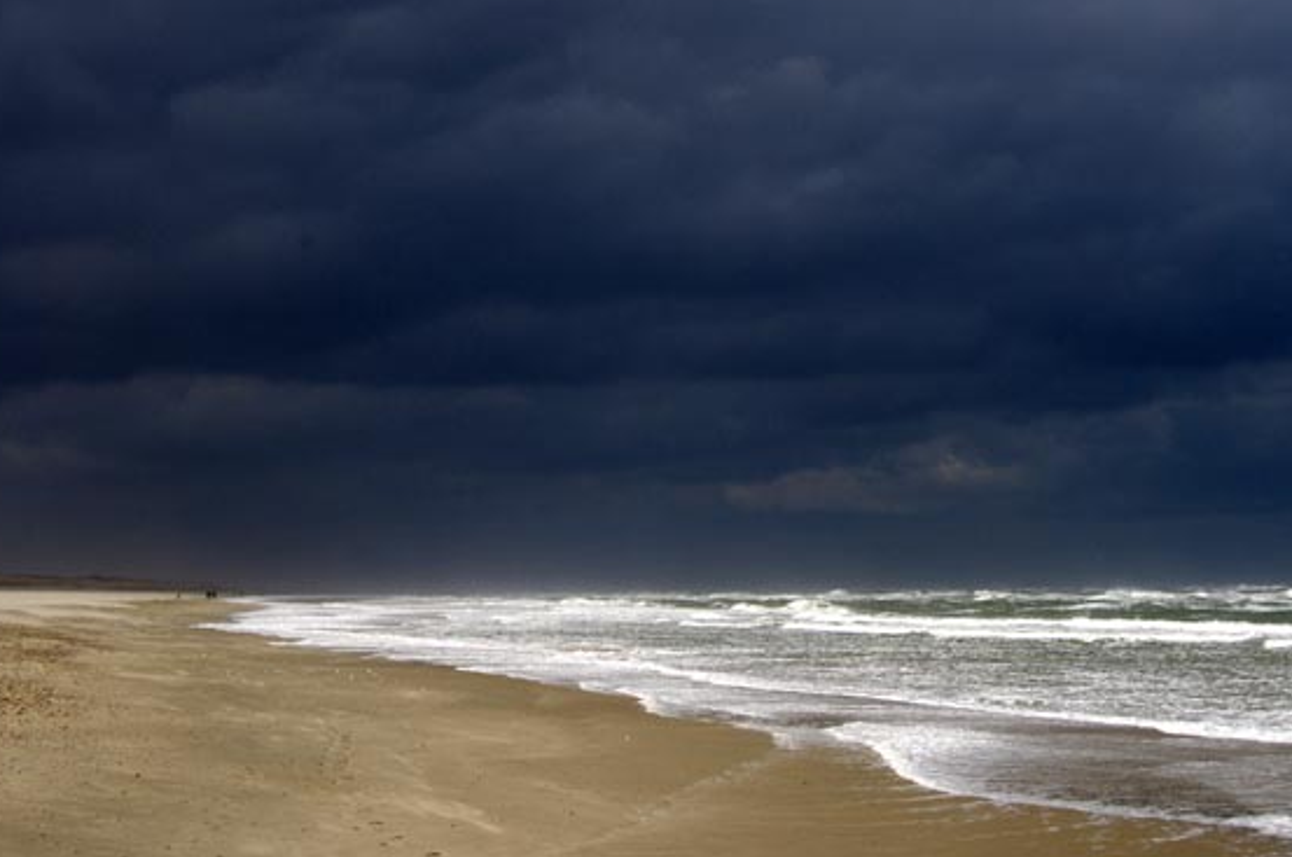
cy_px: 356
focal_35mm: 95
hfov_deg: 21.5
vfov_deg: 14.3
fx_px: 3404
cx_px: 745
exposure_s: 1/200
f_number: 11
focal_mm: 50
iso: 200
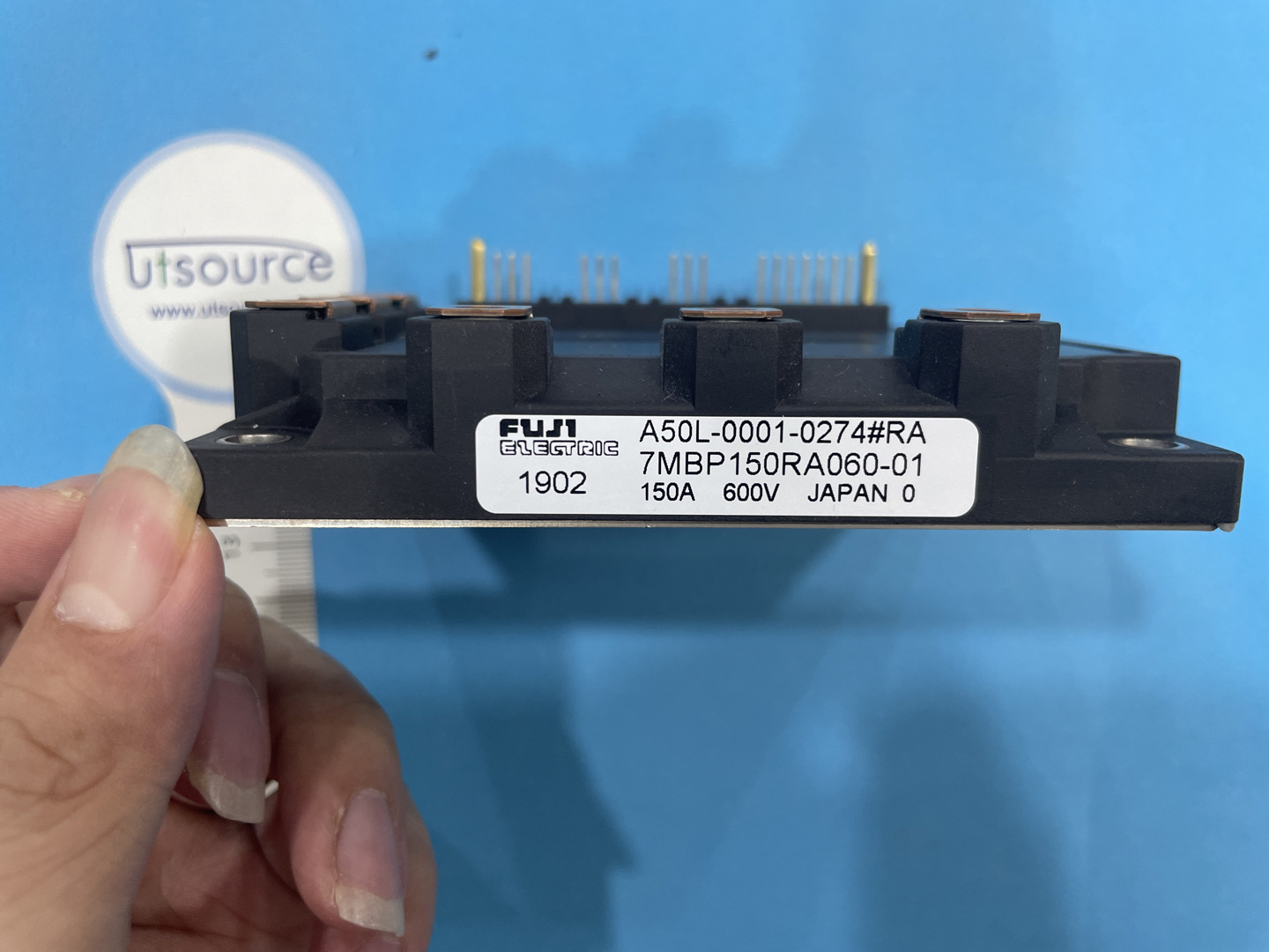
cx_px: 634
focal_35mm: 26
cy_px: 476
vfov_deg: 53.1
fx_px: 953
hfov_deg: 67.3
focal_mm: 4.2
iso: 100
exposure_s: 1/50
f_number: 1.6
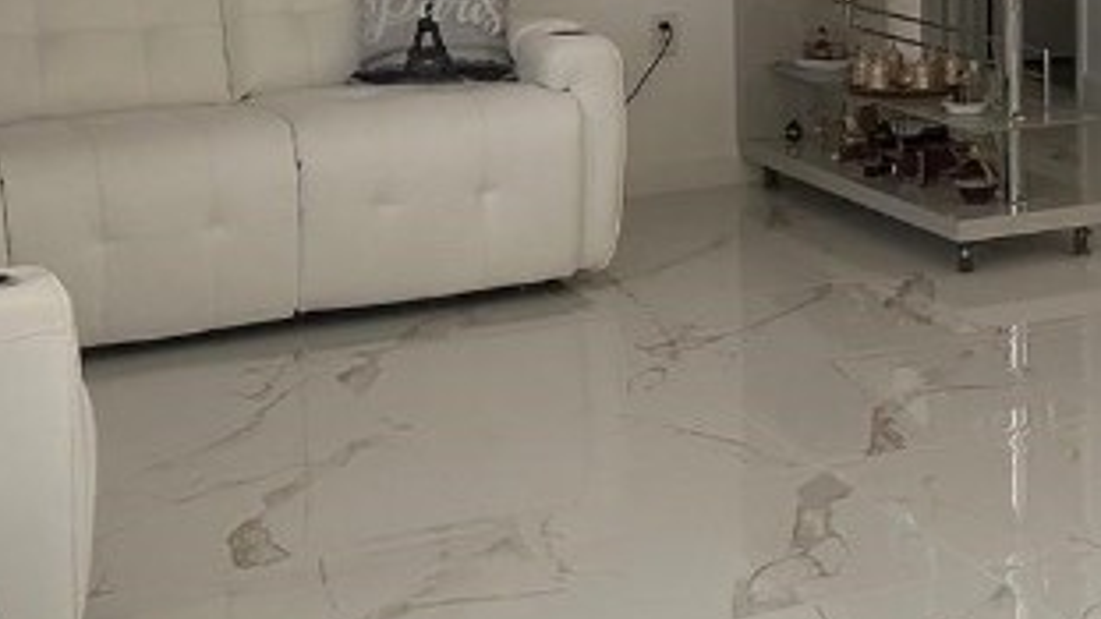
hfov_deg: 24.3
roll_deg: +0.6
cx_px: 889
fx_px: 2511
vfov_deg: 13.7
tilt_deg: -5.0
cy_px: -127
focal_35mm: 86
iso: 250
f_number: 1.78
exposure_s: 1/81
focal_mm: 6.86
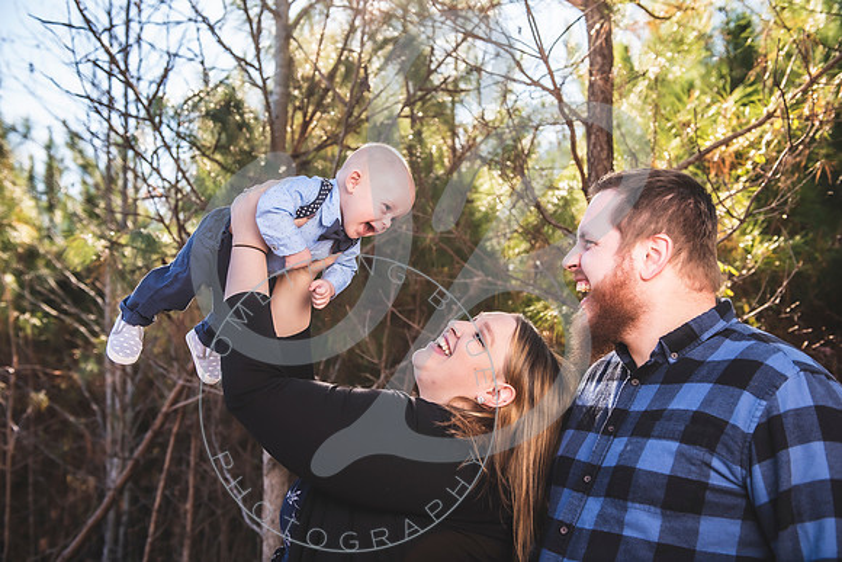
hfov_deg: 48.4
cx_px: 421
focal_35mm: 40
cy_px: 281
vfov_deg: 33.4
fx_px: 936
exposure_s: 1/250
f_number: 4
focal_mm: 40
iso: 100
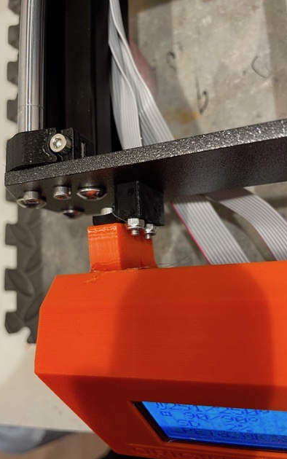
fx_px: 350
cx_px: 162
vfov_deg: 66.5
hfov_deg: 44.5
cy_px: 227
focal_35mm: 28
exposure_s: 1/49
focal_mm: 4.2
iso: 125
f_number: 1.6
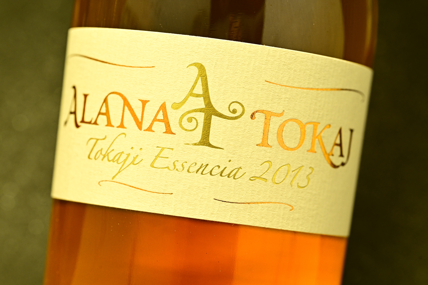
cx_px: 214
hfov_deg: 19.5
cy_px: 142
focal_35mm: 105
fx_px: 1248
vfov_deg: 13.0
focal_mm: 105
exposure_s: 1/30
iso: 1600
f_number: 10
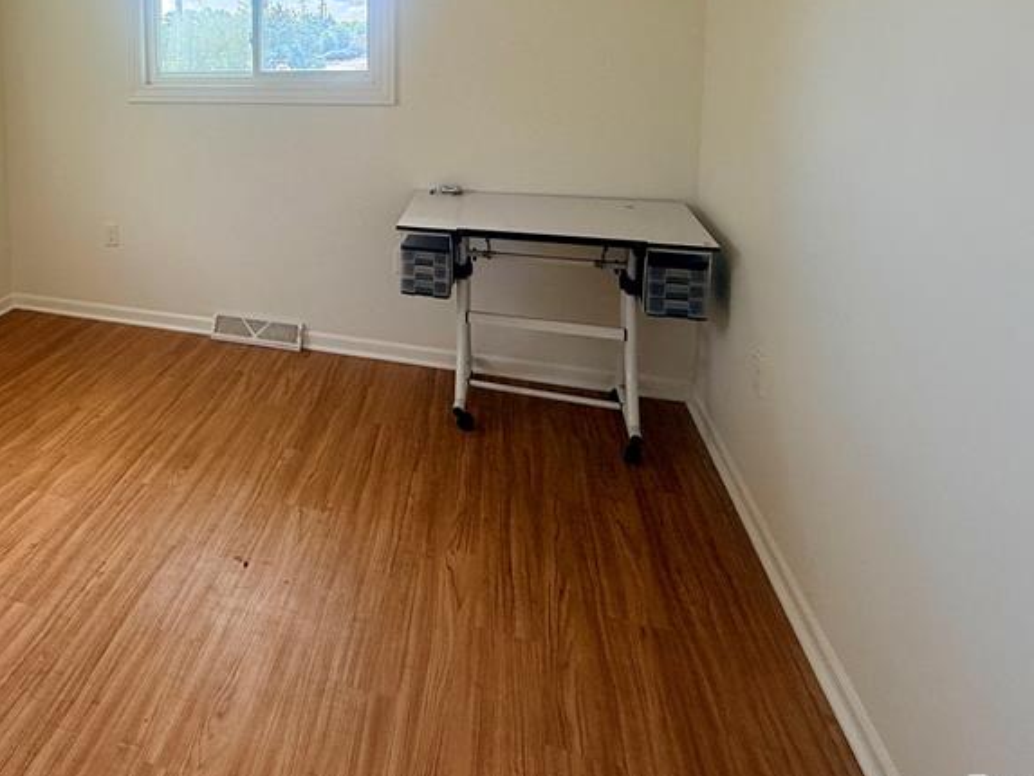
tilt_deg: -3.4
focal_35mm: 25
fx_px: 747
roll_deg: +0.2
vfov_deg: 50.6
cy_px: 125
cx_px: 226
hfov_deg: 64.1
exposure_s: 1/143
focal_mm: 2.22
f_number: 2.2
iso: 64
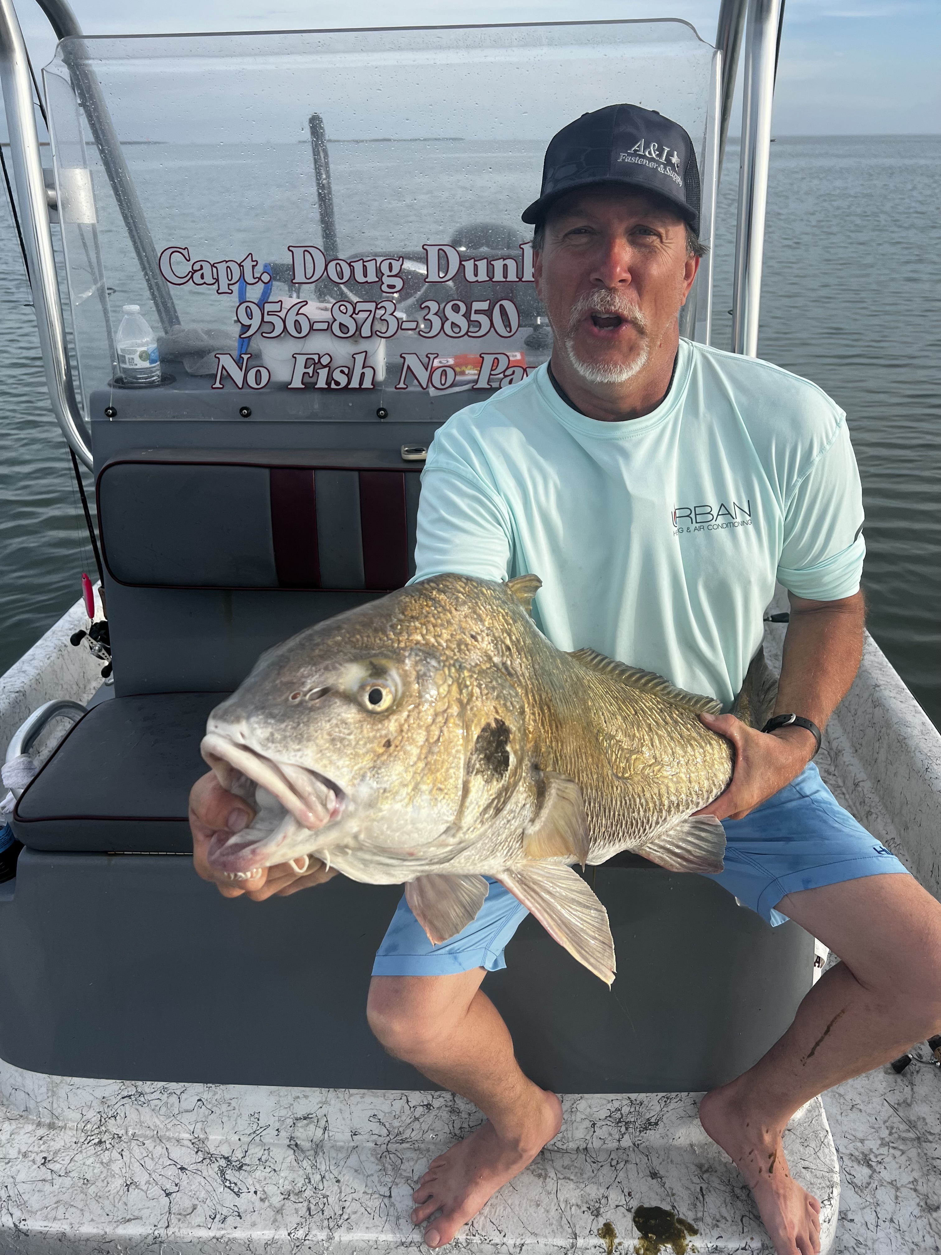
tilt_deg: -24.4
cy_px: 628
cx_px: 470
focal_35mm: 26
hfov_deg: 53.1
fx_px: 942
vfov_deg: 67.3
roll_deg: -0.7
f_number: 1.5
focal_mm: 5.7
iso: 50
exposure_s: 1/1972
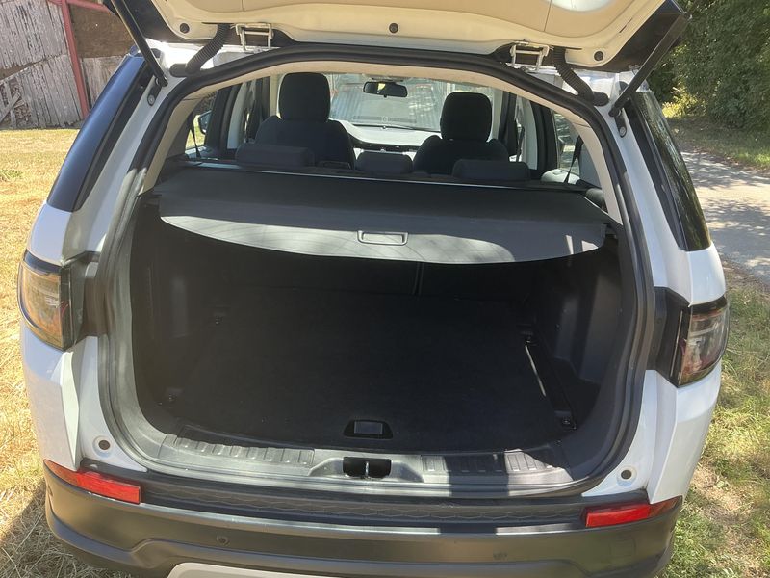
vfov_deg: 49.7
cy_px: 289
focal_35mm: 28
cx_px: 385
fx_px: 623
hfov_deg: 63.4
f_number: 1.8
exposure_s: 1/145
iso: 25
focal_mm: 3
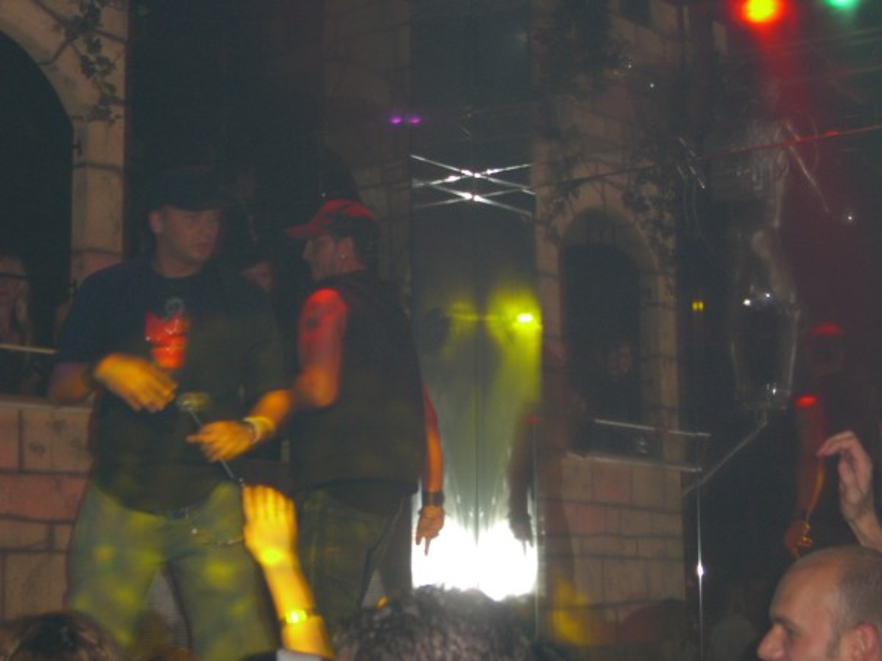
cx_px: 441
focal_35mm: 68
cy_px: 330
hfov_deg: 28.6
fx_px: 1733
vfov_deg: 21.6
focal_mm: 14.2
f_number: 4
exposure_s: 1/60
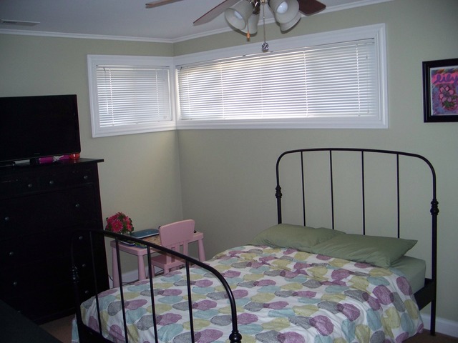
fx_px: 490
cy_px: 172
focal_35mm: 37
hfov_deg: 50.1
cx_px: 229
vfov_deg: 38.7
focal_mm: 7.8
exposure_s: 1/60
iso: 200
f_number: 2.8
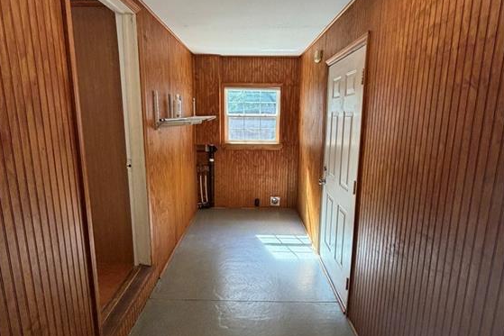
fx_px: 280
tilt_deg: -11.1
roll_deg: -0.6
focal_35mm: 20
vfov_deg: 62.0
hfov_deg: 84.0
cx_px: 247
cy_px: 168
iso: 320
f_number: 2.2
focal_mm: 2.22
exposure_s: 1/120
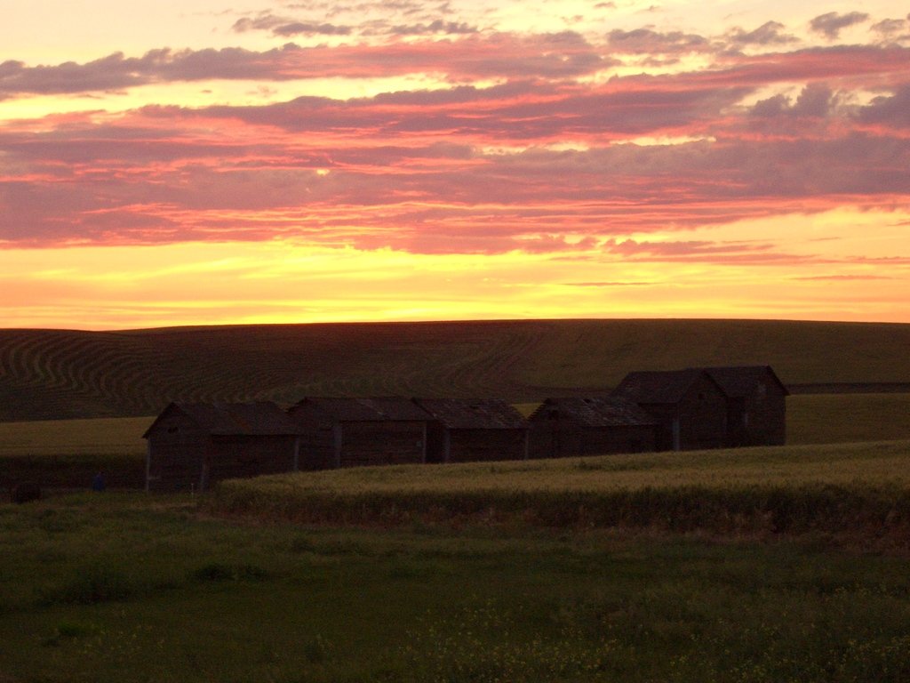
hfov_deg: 18.7
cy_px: 342
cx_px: 455
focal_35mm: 105
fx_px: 2760
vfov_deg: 14.1
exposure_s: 1/100
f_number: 4.8
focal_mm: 17.4
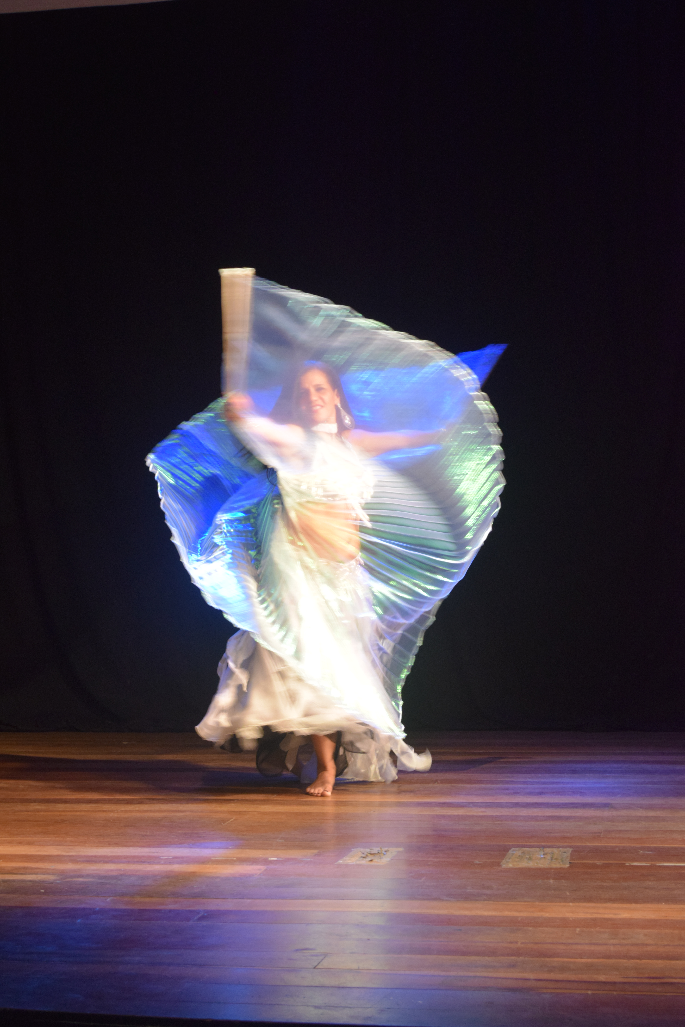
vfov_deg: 33.4
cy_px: 514
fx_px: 1712
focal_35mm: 60
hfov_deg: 22.6
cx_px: 342
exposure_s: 1/60
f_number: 5.3
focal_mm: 40
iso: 1400
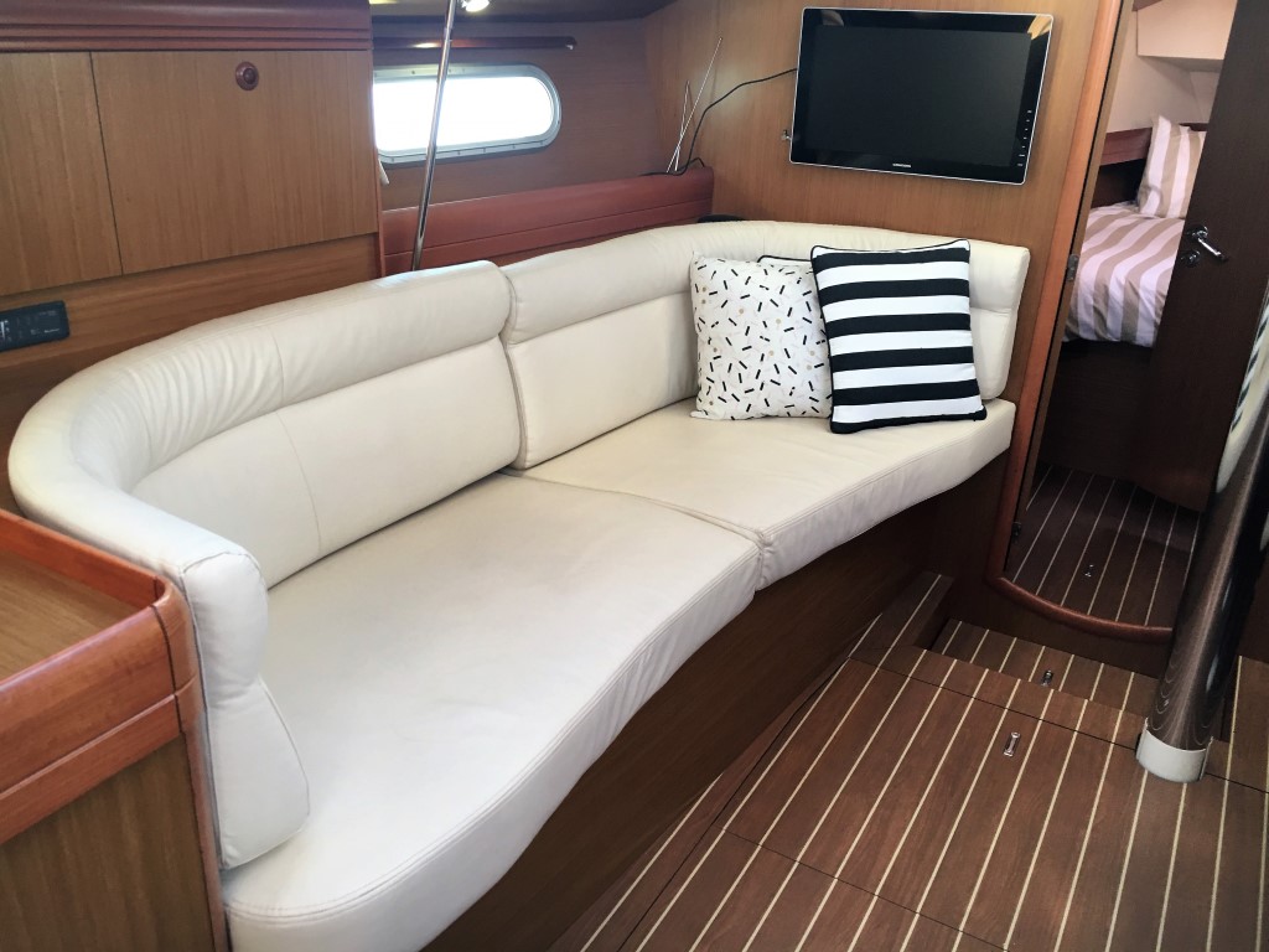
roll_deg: -1.4
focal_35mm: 29
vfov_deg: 48.2
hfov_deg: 61.7
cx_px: 634
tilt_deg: -22.7
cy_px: 476
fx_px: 1063
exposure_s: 1/33
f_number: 2.2
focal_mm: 4.15
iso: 50
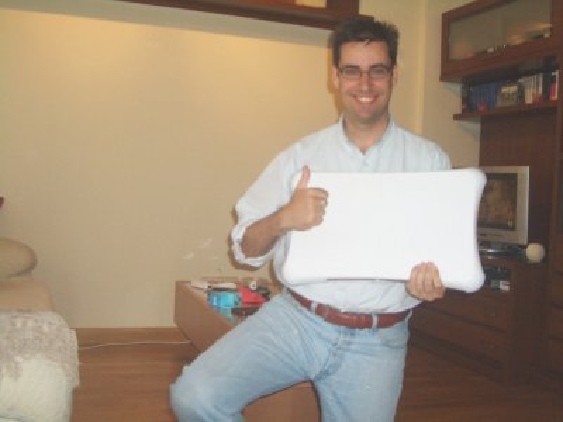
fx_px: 667
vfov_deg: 35.1
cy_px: 211
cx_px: 282
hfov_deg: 45.8
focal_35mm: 41
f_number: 2.8
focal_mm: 6.8
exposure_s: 1/60
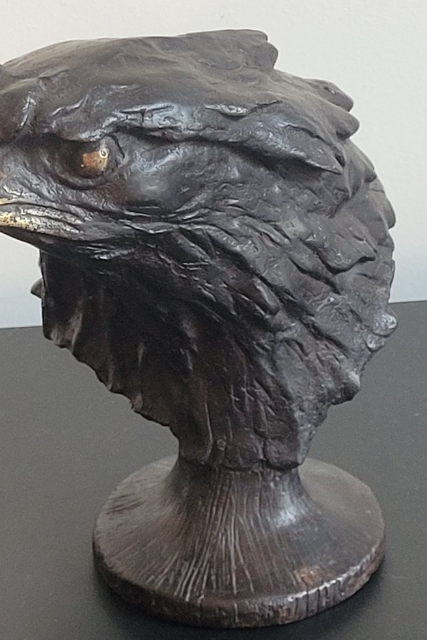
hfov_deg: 39.6
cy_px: 359
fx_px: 587
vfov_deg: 57.0
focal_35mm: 33
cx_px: 150
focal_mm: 5.4
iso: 200
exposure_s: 1/100
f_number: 1.8
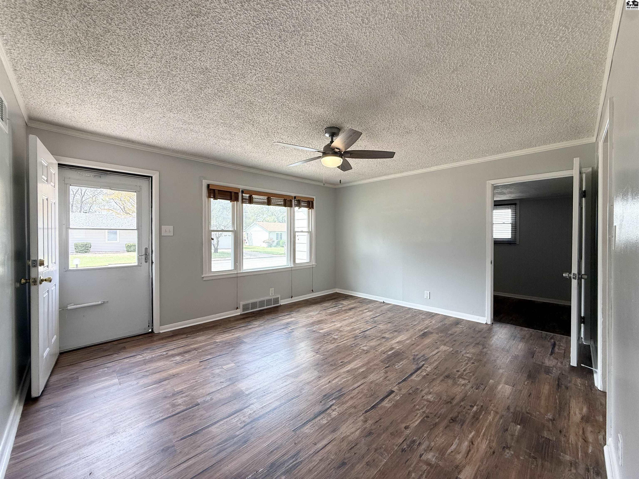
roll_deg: -0.2
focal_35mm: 14
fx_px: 258
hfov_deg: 102.1
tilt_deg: -0.9
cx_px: 320
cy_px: 240
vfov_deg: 85.7
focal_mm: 2.22
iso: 64
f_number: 2.2
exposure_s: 1/170
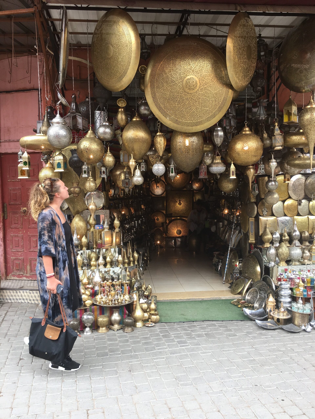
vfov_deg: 61.7
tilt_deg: -1.9
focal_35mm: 29
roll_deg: +0.7
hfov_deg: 48.2
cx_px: 158
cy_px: 210
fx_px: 352
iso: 25
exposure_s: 1/101
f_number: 2.2
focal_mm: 4.15
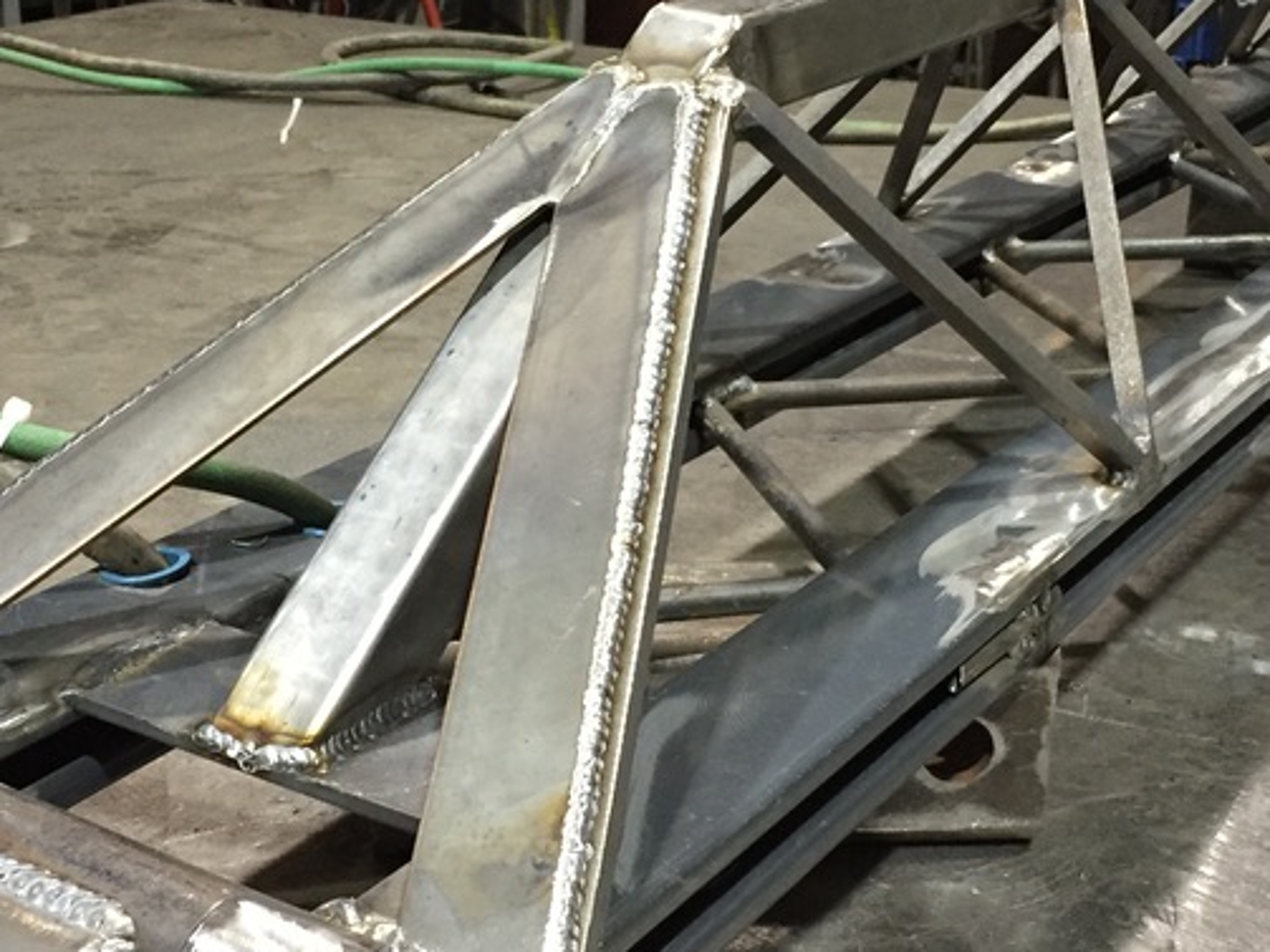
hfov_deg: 32.7
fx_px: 2164
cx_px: 566
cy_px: 513
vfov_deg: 24.8
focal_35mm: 59
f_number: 2.2
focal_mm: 4.15
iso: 200
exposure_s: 1/30
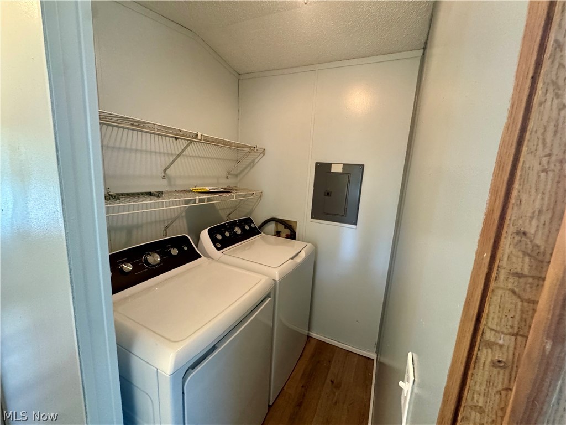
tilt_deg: -10.2
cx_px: 283
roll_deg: -4.0
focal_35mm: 14
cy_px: 212
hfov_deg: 102.1
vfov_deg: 85.7
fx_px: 229
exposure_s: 1/60
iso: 640
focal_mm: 2.22
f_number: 2.2
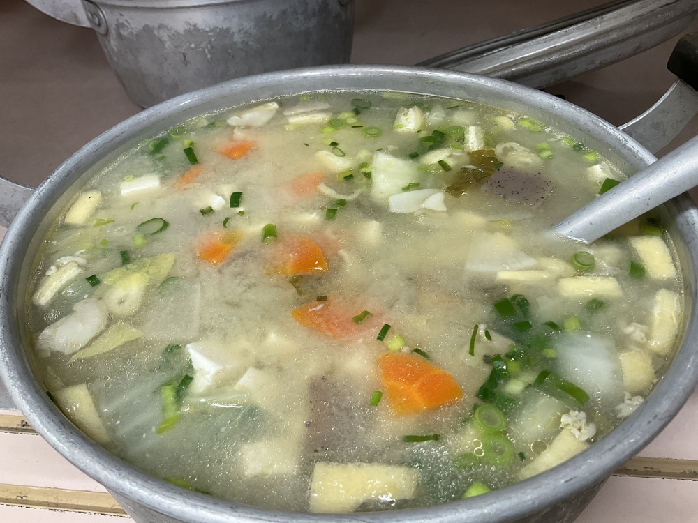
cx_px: 349
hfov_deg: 61.7
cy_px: 262
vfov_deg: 48.2
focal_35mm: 29
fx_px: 585
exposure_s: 1/60
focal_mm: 3
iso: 50
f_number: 1.8
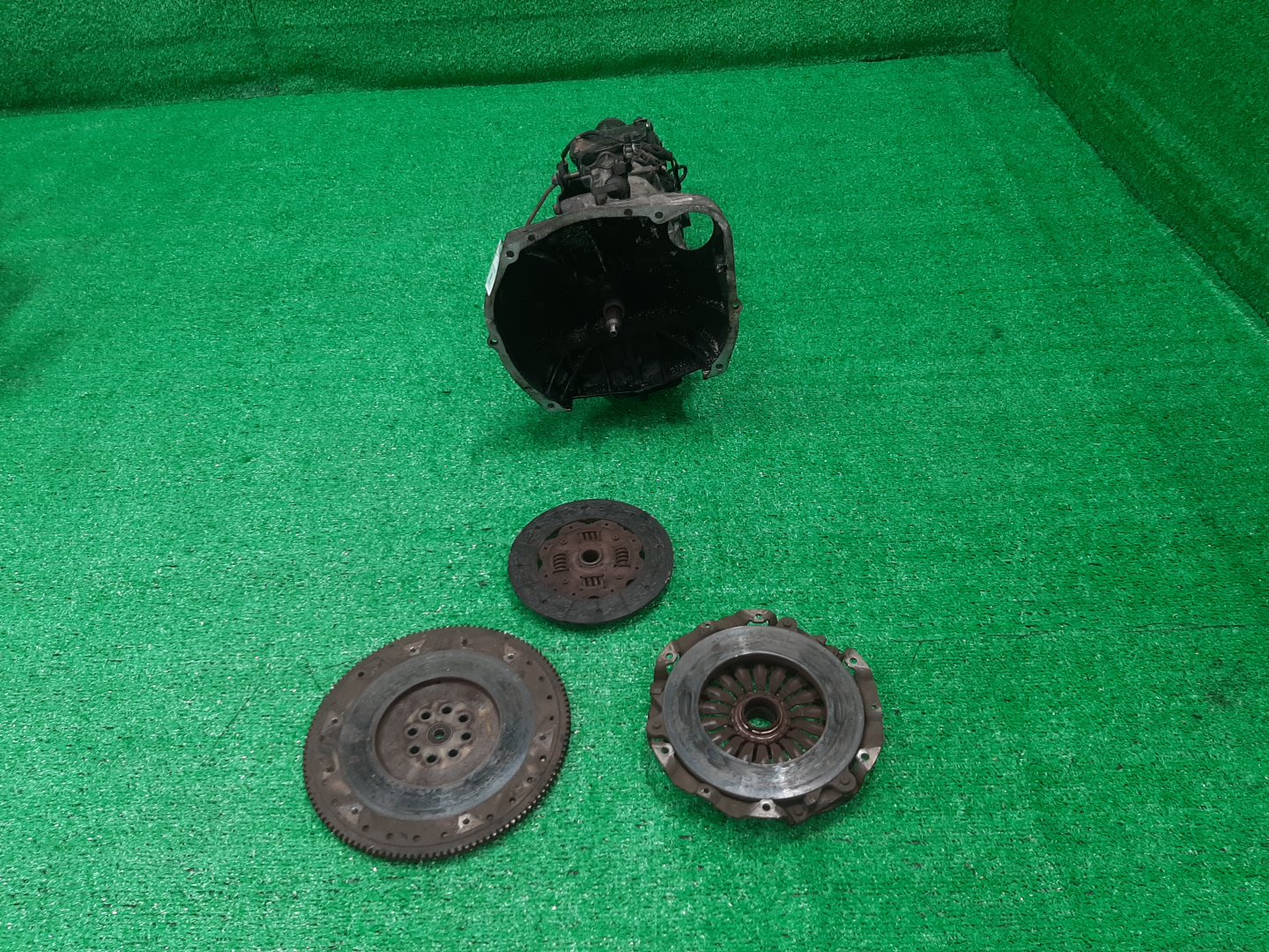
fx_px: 953
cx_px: 634
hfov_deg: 67.3
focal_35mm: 26
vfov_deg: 53.1
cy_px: 476
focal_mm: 3.93
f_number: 1.7
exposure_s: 1/50
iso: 108
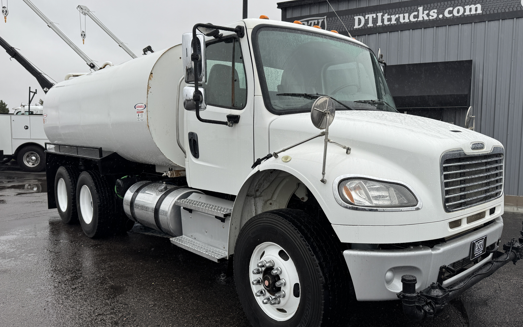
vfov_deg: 44.5
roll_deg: +0.2
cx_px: 282
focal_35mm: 28
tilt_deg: -5.3
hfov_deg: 66.4
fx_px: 399
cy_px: 169
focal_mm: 6.76
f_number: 1.78
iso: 80
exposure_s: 1/588
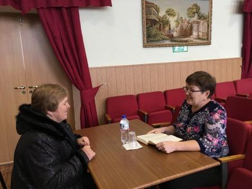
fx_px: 211
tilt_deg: -11.0
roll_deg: +1.4
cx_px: 126
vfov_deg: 48.2
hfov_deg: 61.7
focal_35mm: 29
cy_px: 94
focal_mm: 4.15
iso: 125
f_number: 2.2
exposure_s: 1/33
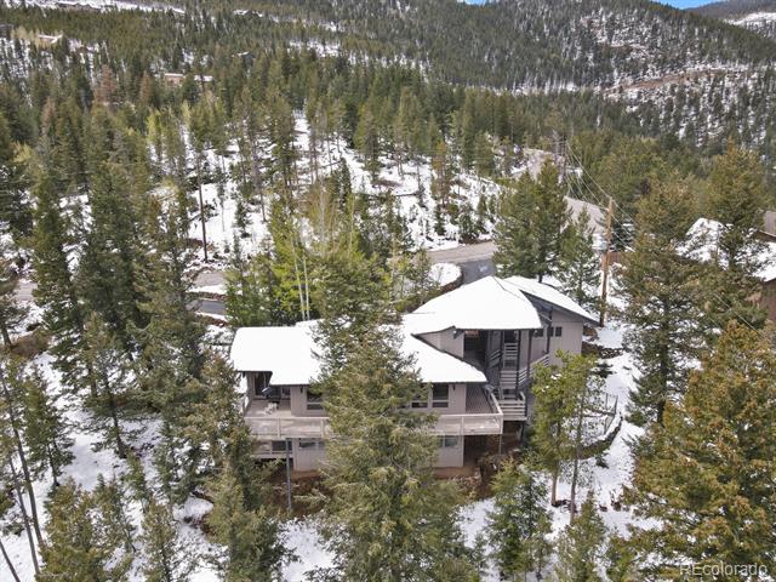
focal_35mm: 24
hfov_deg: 71.6
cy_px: 291
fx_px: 538
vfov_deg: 56.8
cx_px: 388
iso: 100
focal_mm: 4.5
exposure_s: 1/160
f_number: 2.8
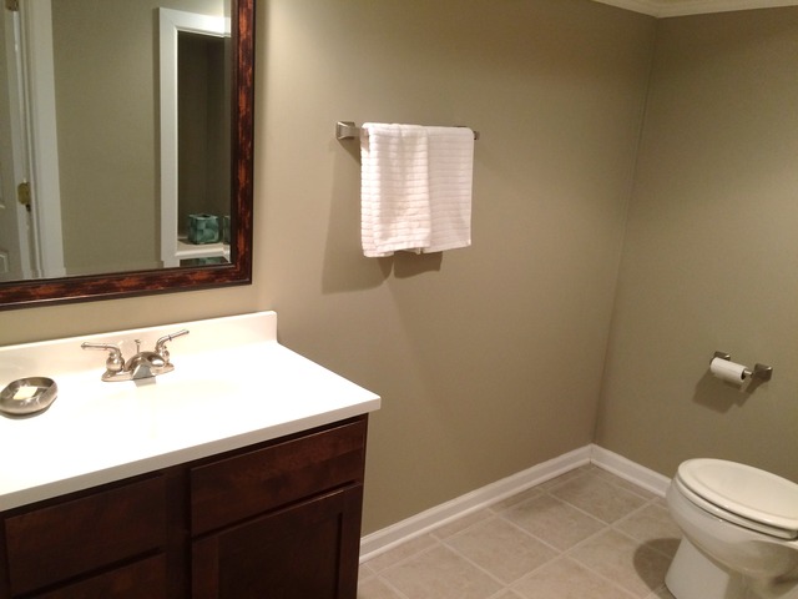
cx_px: 399
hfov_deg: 61.7
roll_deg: -2.3
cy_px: 300
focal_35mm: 29
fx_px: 669
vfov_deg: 48.2
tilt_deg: -16.5
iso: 80
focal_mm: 4.15
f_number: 2.2
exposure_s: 1/30
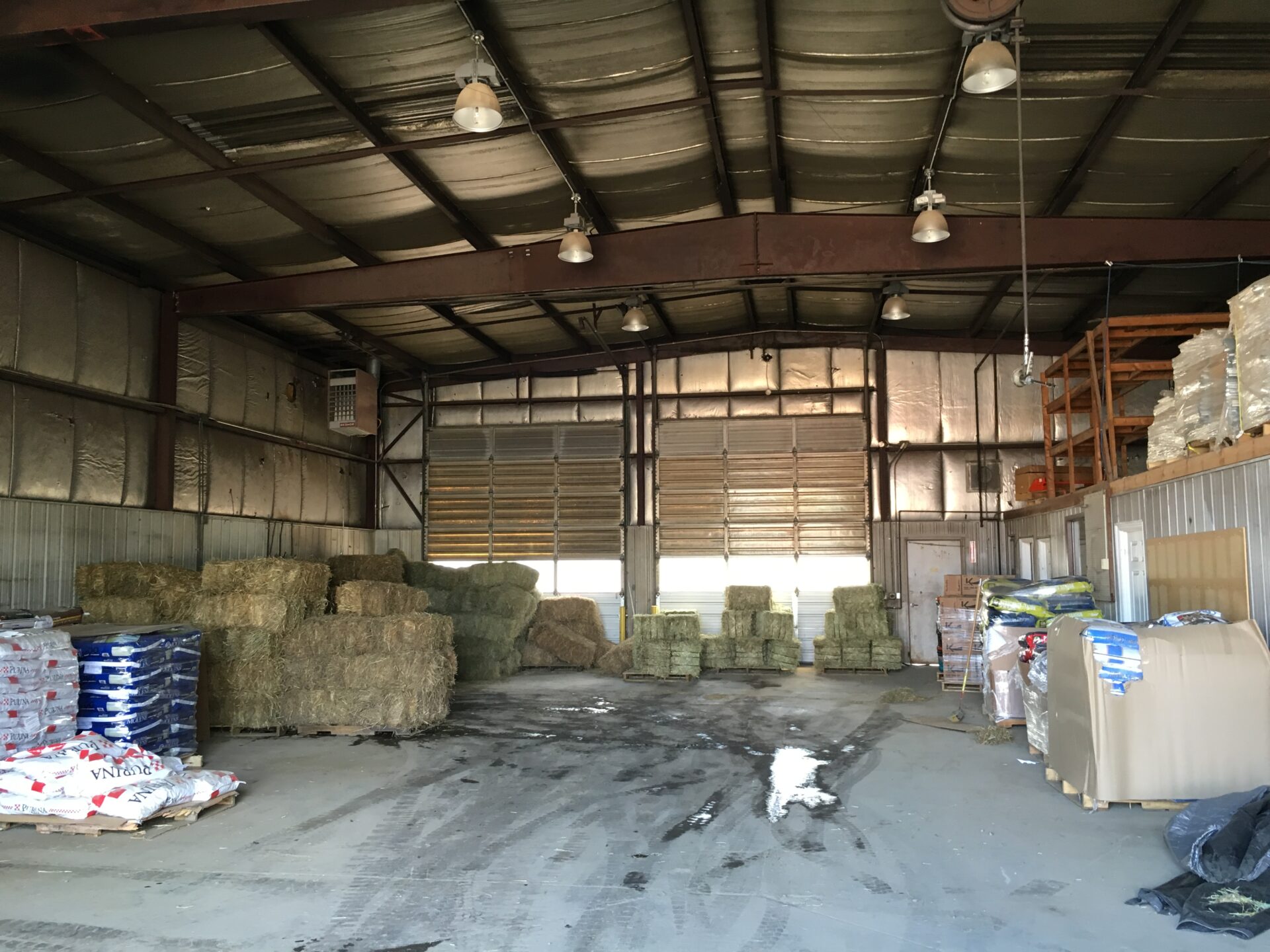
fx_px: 1064
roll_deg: +1.6
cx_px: 635
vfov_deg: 48.2
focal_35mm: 29
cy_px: 476
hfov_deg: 61.7
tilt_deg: +4.3
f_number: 2.2
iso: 80
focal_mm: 4.15
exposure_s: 1/30
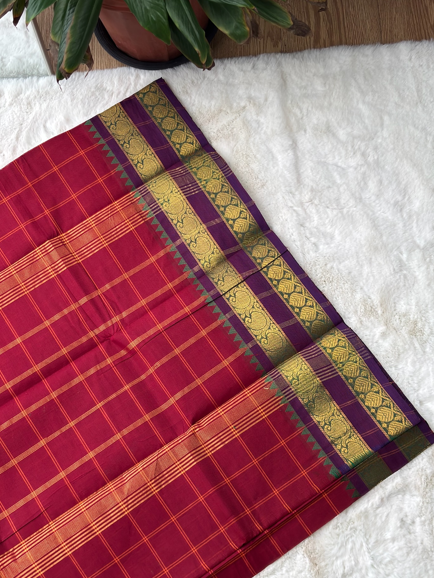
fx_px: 903
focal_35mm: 54
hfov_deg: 27.0
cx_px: 193
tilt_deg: -74.0
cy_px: 297
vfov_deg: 35.5
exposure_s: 1/115
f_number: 1.6
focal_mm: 5.96
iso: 32
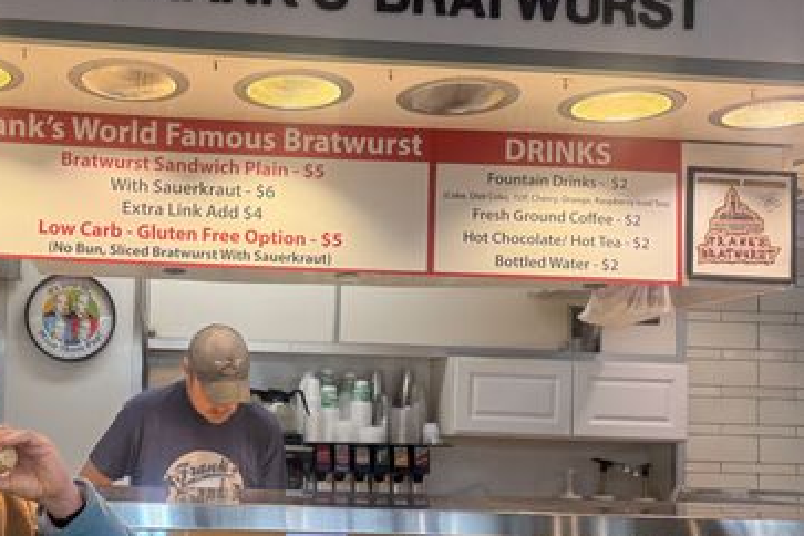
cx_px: 215
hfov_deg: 43.3
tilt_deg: +3.7
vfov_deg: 30.2
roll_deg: -1.7
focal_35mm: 44
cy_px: 374
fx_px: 983
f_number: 1.78
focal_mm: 6.76
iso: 160
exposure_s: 1/120
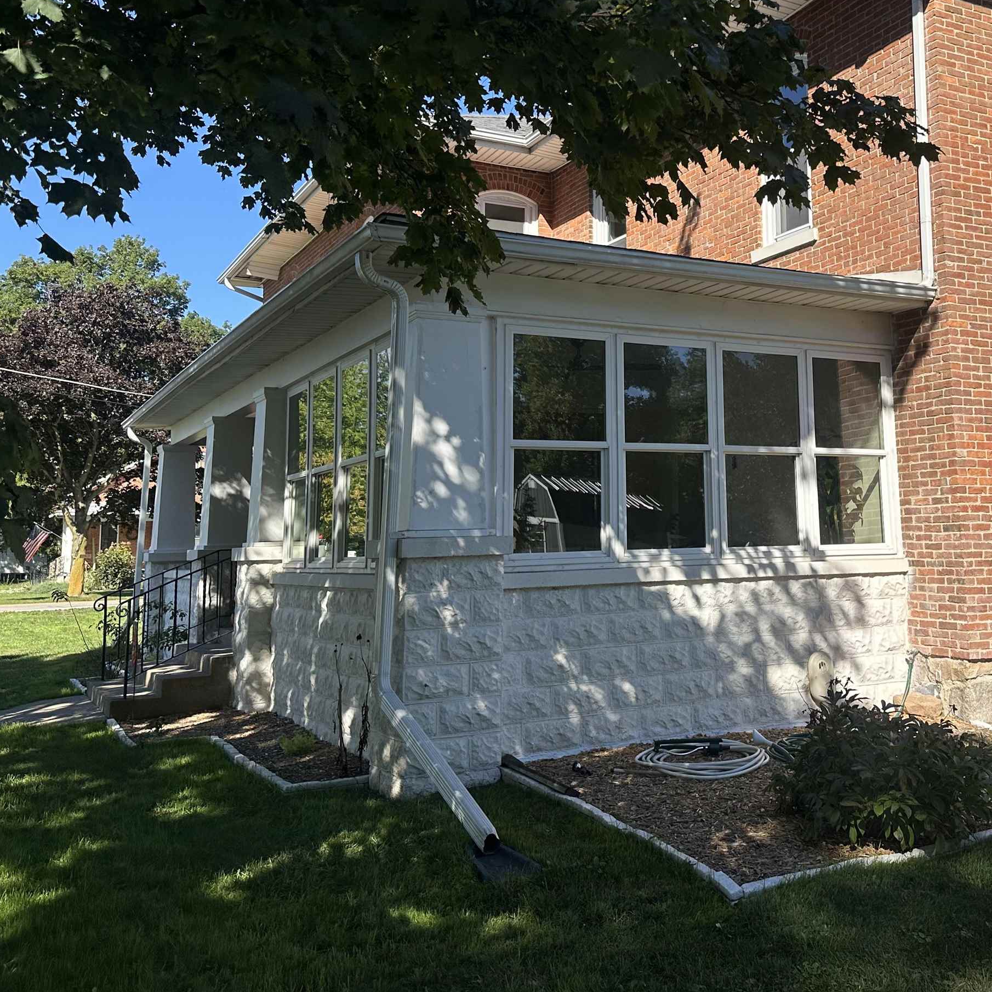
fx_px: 1167
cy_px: 372
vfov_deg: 45.7
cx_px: 715
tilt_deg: +9.0
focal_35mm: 36
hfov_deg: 44.8
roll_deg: +1.8
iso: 80
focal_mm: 6.86
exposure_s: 1/3597
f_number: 1.78
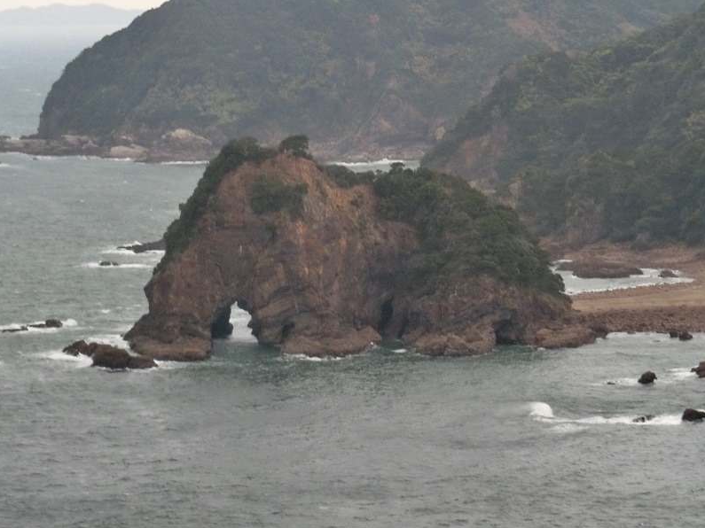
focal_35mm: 166
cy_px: 264
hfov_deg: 11.9
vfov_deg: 8.9
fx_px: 3380
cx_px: 352
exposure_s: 1/15
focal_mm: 29.5
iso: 500
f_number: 5.9
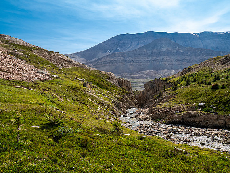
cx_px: 115
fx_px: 173
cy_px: 86
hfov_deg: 67.3
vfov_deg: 53.0
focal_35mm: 26
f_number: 8
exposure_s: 1/160
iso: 200
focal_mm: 13
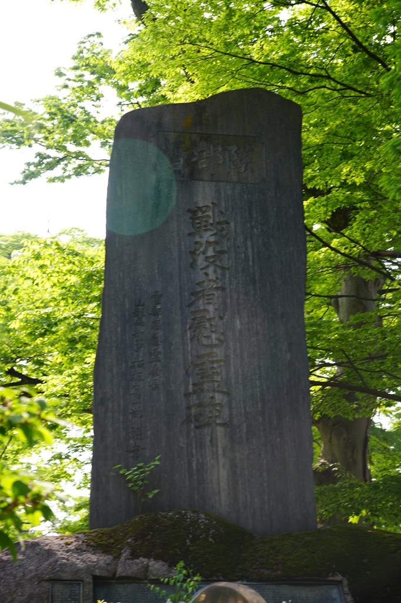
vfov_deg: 36.9
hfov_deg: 25.0
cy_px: 302
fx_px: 903
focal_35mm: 54
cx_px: 200
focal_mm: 54
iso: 100
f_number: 5
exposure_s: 1/80
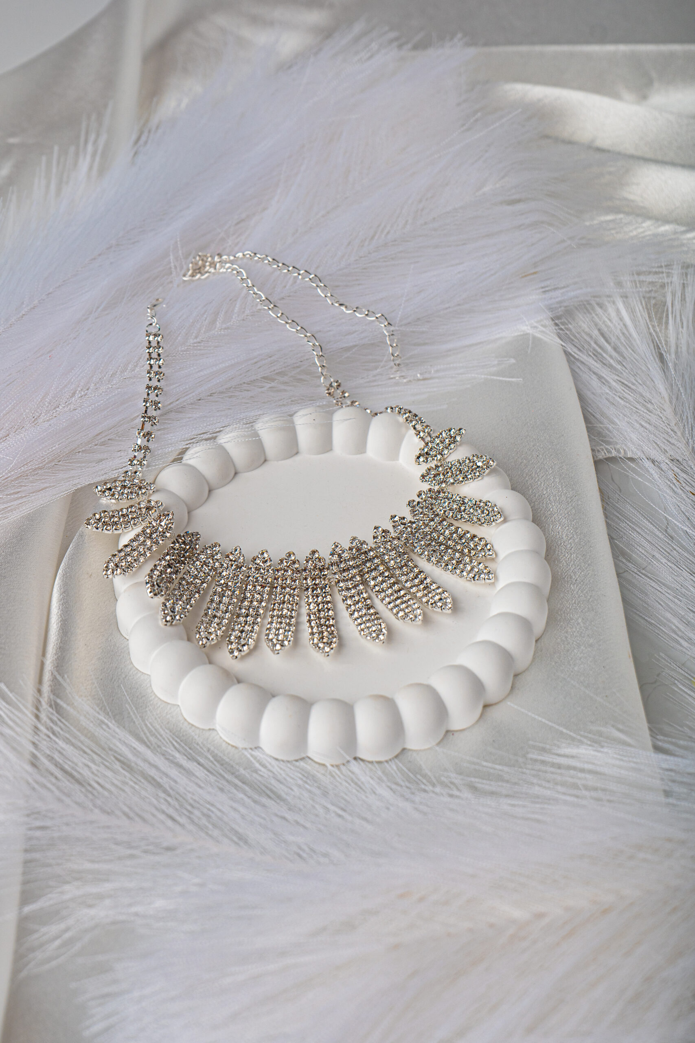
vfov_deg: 33.4
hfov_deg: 22.6
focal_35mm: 60
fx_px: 1737
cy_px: 522
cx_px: 348
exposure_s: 1/160
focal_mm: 60
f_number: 7.1
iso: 125
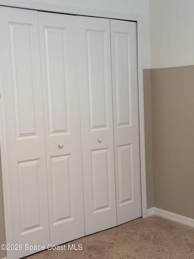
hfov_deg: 30.3
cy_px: 130
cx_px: 97
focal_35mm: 48
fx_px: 359
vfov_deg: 39.7
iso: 100
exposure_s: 1/60
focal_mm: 6.76
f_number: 1.78
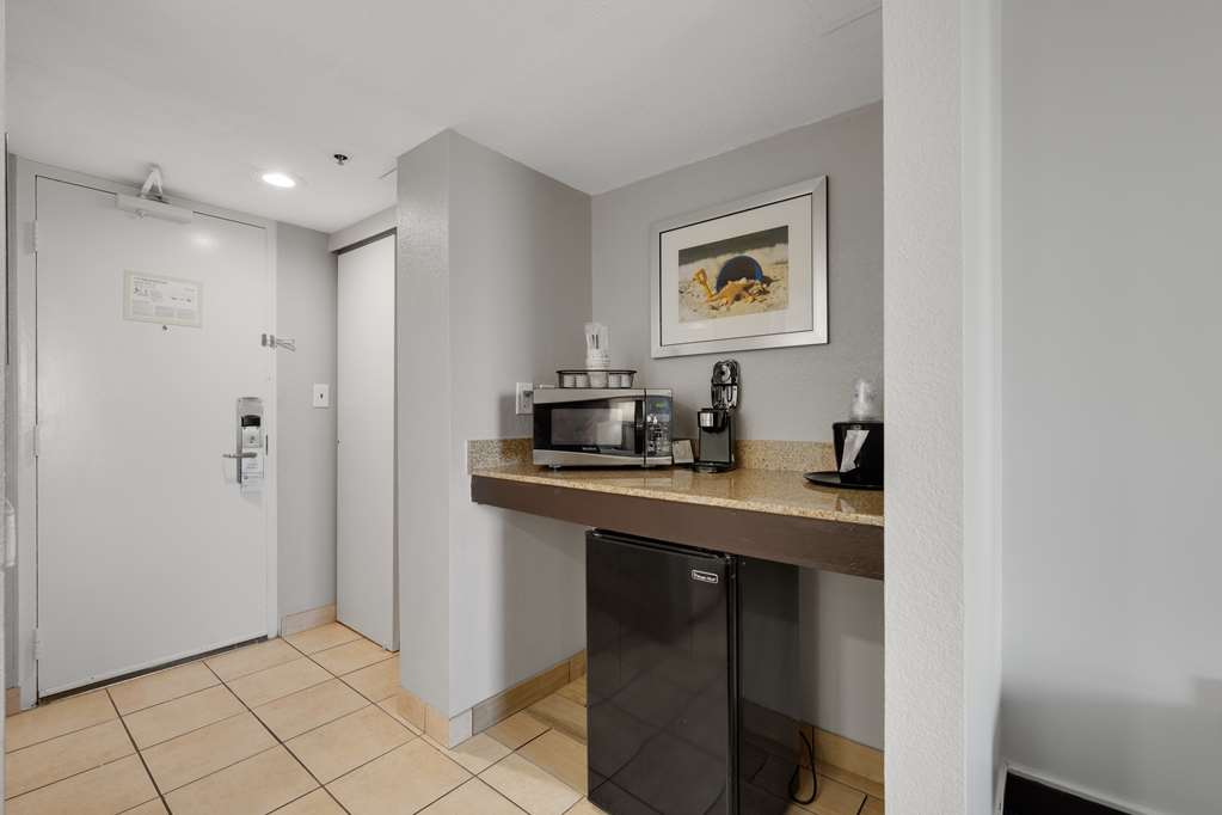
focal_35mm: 16
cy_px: 408
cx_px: 611
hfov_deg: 96.7
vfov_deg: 73.7
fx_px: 543
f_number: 8
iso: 250
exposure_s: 1/2.5
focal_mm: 16
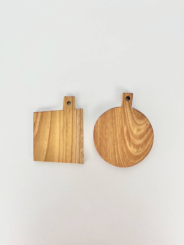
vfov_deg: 67.3
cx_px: 92
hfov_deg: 53.1
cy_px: 122
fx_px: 184
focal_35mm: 26
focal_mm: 5.1
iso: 125
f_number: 1.6
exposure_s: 1/67
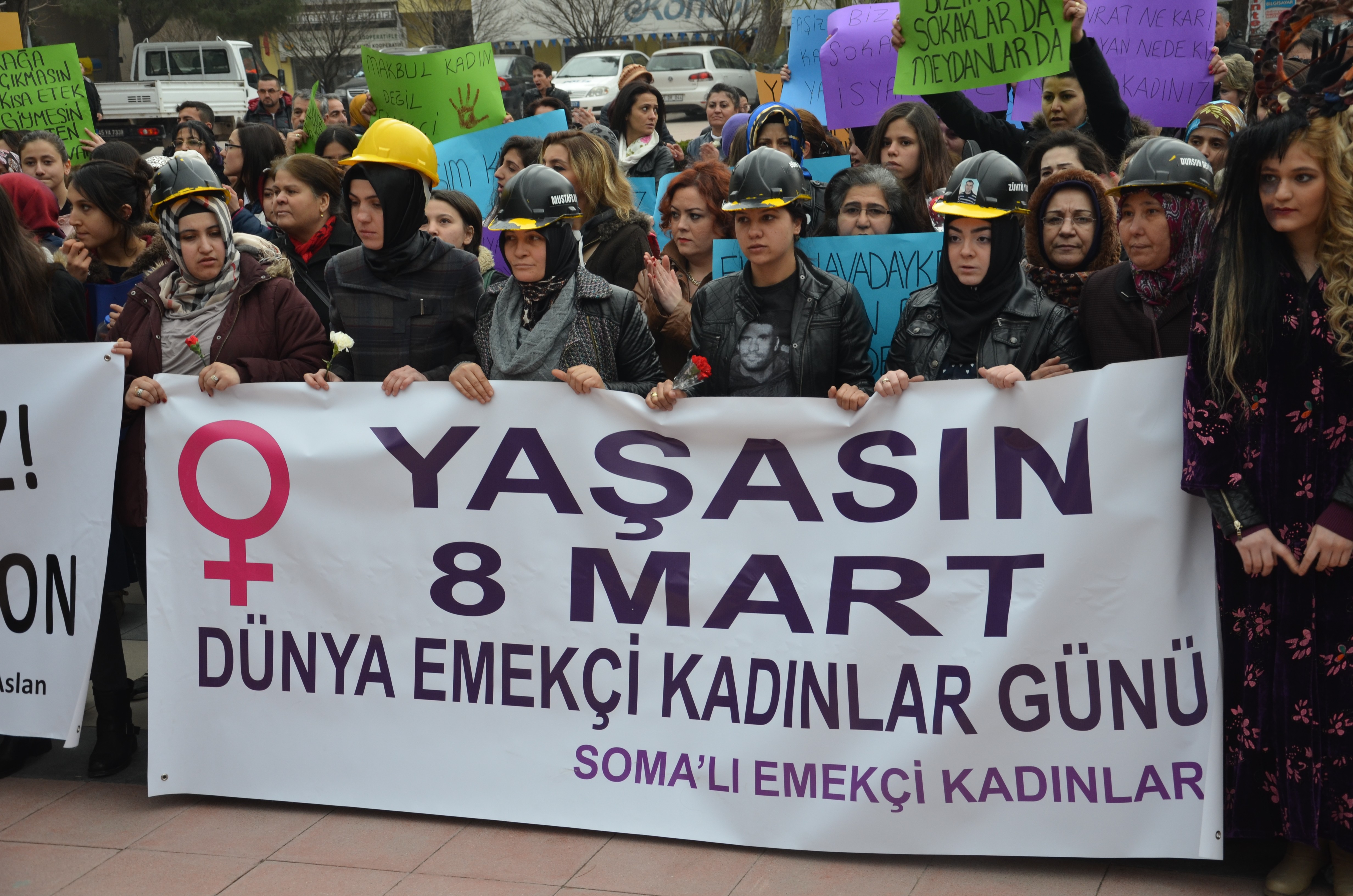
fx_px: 2138
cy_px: 448
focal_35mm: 57
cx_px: 676
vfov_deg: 23.7
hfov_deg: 35.1
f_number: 5.6
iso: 320
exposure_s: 1/125
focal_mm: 38
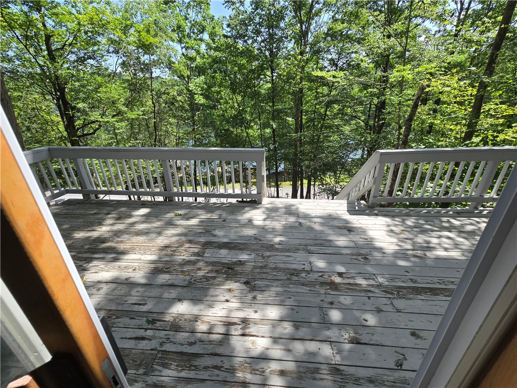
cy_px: 194
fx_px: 194
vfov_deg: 89.9
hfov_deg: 106.2
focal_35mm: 13
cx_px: 258
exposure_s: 1/734
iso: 50
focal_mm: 2.2
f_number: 2.2
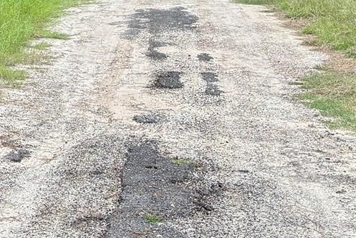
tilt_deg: +3.2
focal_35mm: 110
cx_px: -137
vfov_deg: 11.5
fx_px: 1088
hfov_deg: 17.2
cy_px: -194
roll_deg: -0.1
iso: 50
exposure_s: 1/121
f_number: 1.6
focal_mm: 5.96
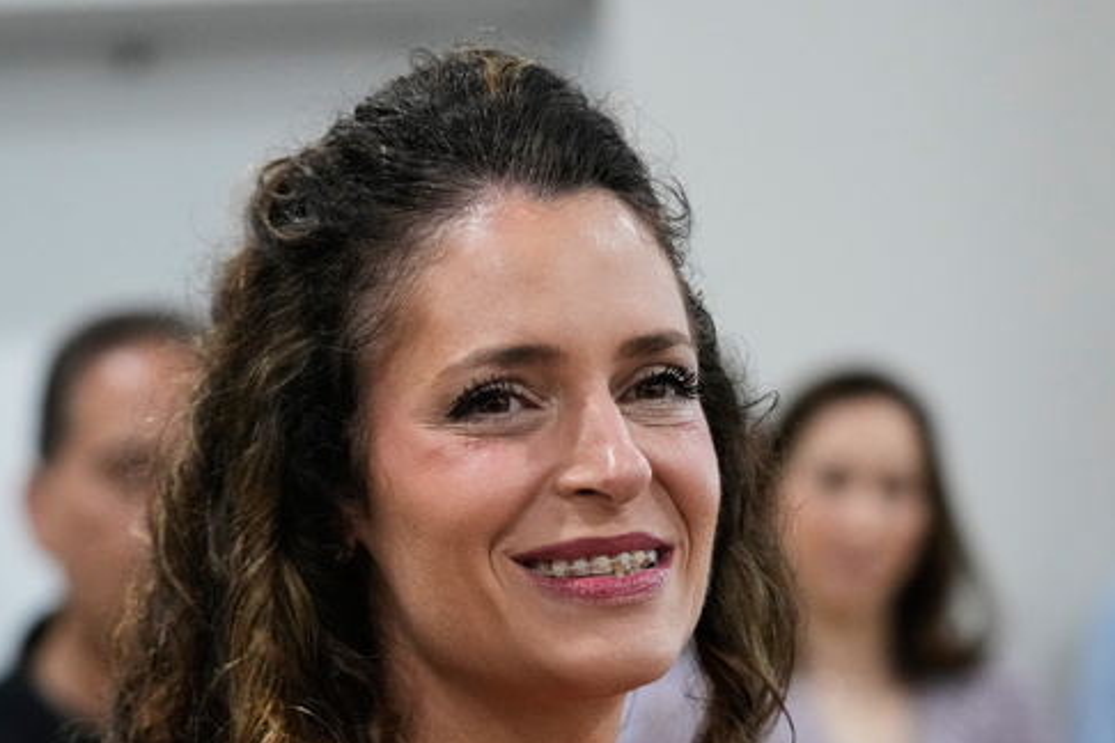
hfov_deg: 13.2
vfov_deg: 8.8
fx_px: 4831
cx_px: 578
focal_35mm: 156
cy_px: 672
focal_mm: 74
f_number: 2.8
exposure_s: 1/200
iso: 4000
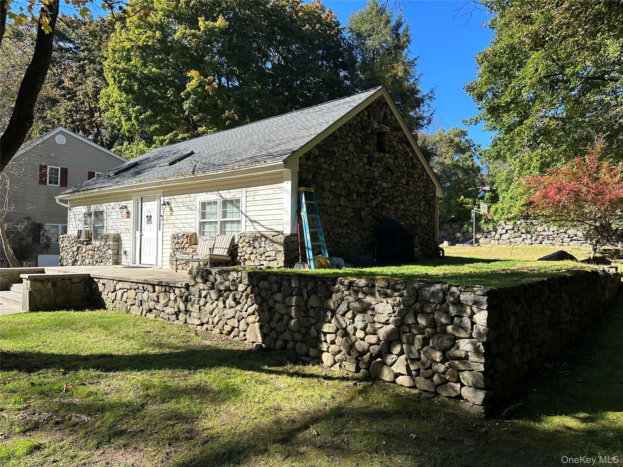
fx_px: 432
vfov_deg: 56.8
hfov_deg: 71.6
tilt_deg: +0.8
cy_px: 234
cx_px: 312
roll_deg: -0.7
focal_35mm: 24
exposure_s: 1/1339
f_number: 1.78
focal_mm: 6.86
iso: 80
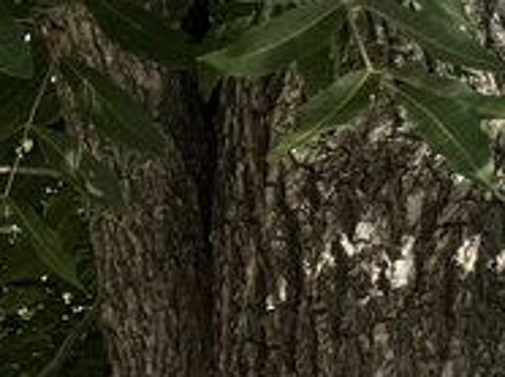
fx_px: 2710
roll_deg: -4.6
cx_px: -1227
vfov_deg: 7.7
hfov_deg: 8.2
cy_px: 738
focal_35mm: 186
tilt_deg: +3.4
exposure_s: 1/1980
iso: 80
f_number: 1.78
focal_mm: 6.76
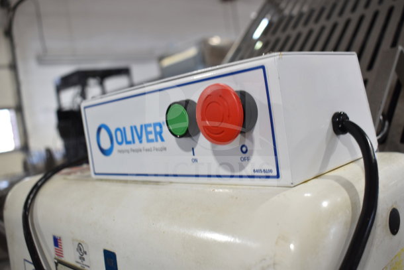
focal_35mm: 36
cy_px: 135
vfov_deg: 36.9
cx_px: 202
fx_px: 404
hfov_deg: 53.1
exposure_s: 1/40
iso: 280
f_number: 4
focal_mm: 24
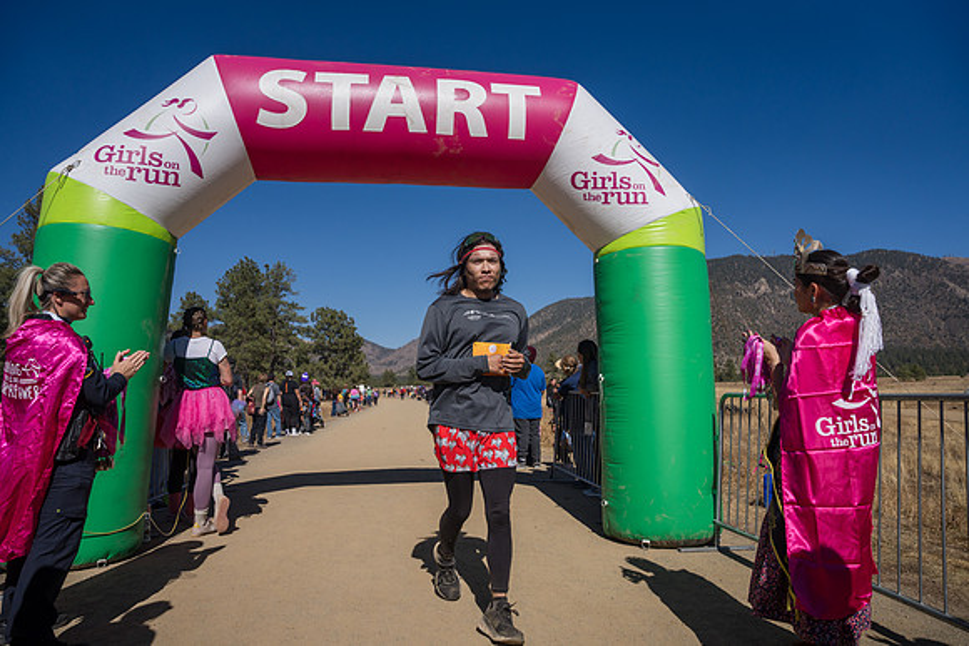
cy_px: 323
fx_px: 646
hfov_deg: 73.7
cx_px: 484
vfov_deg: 53.2
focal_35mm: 24
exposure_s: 1/8000
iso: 320
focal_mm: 24
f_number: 4
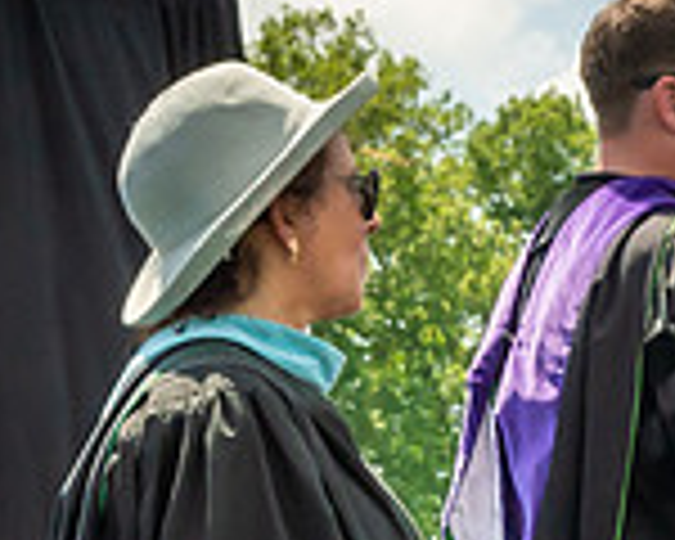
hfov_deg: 9.1
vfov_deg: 7.3
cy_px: 863
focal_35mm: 209
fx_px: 4175
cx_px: 779
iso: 200
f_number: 7.1
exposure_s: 1/800
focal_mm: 22
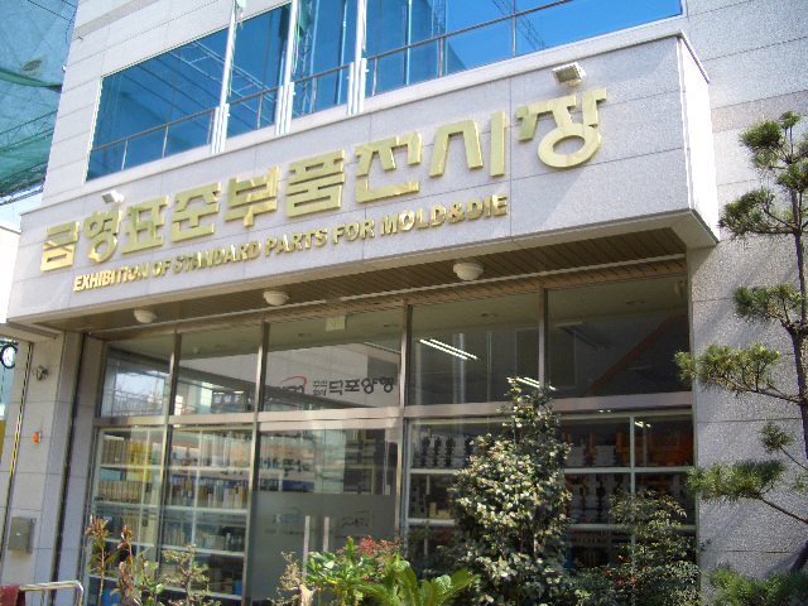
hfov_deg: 52.6
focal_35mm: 35
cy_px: 303
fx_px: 817
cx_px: 404
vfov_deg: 40.7
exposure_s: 1/320
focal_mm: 5.8
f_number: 2.6
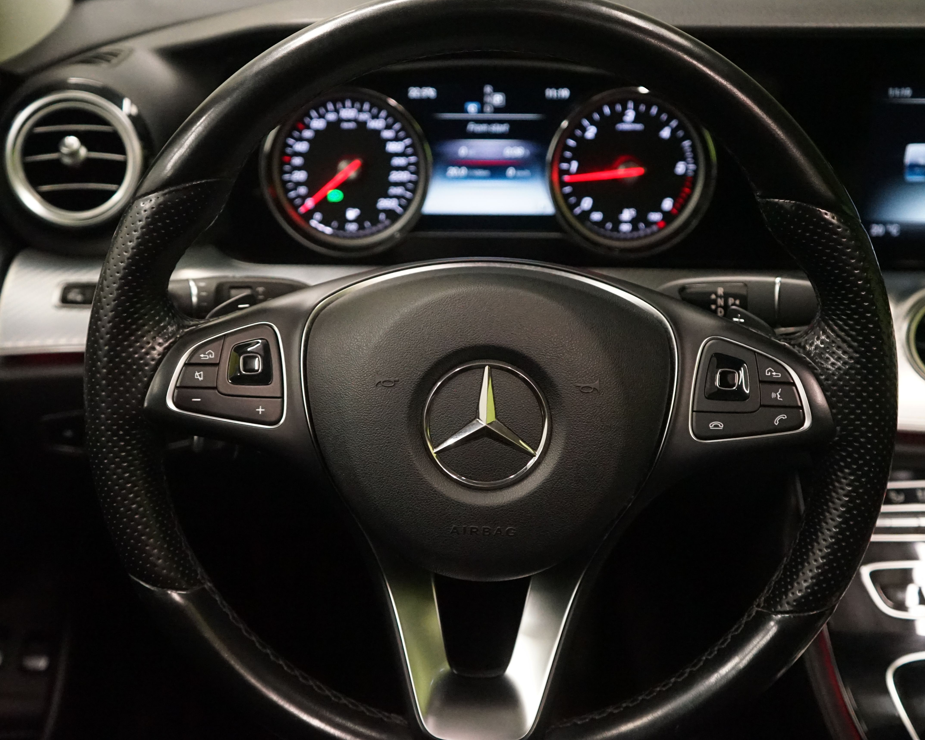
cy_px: 371
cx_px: 464
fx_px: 1150
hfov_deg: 43.8
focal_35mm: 42
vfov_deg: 35.7
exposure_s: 1/125
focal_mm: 32
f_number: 4
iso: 6400
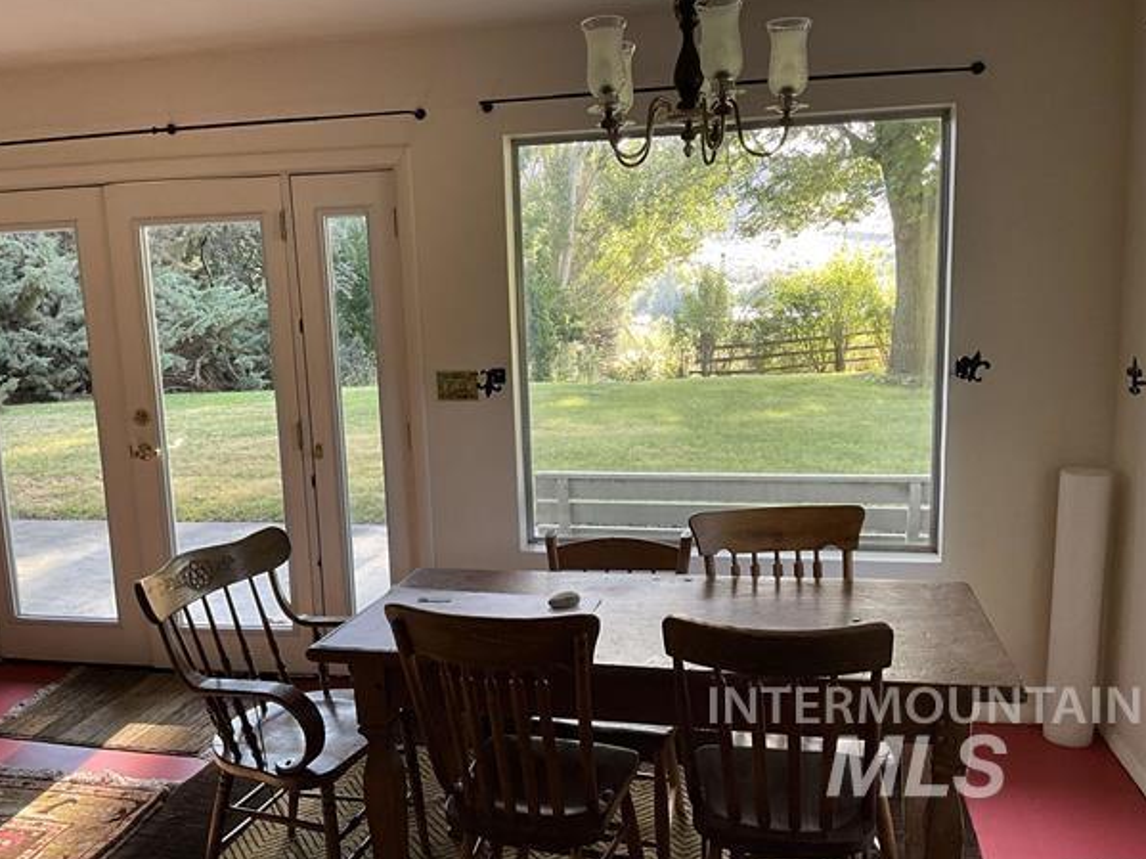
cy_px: 446
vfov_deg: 45.4
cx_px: 538
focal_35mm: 31
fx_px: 1026
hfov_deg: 58.3
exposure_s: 1/122
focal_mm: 3
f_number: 1.8
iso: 64
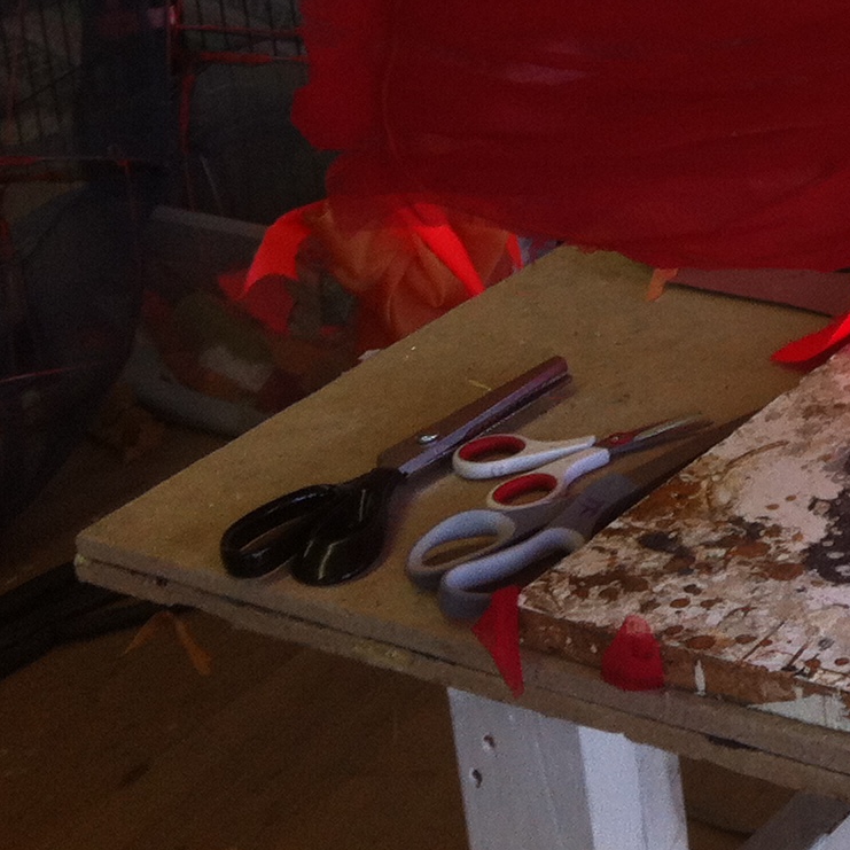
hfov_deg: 14.8
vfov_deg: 15.4
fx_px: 3000
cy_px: -255
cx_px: 1339
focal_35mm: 108
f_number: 2.8
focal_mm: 3.85
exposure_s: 1/40
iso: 100
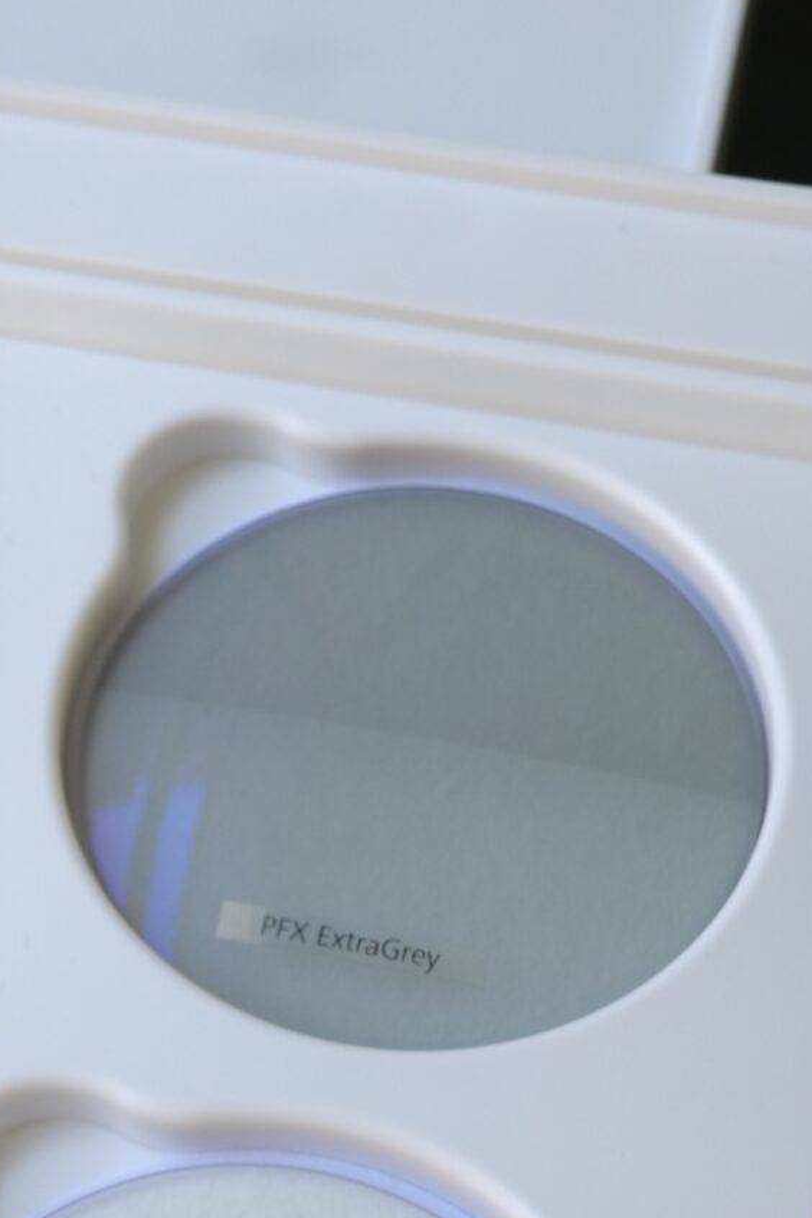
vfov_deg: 16.5
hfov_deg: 11.1
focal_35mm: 121
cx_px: -119
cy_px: 1276
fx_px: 4094
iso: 100
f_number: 5
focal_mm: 26
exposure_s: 1/30
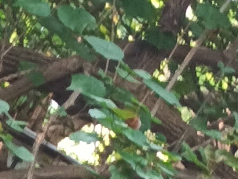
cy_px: 339
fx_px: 1774
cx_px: -253
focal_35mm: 258
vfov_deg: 5.7
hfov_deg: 7.4
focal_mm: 4.26
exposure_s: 1/33.3
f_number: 1.8
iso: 361
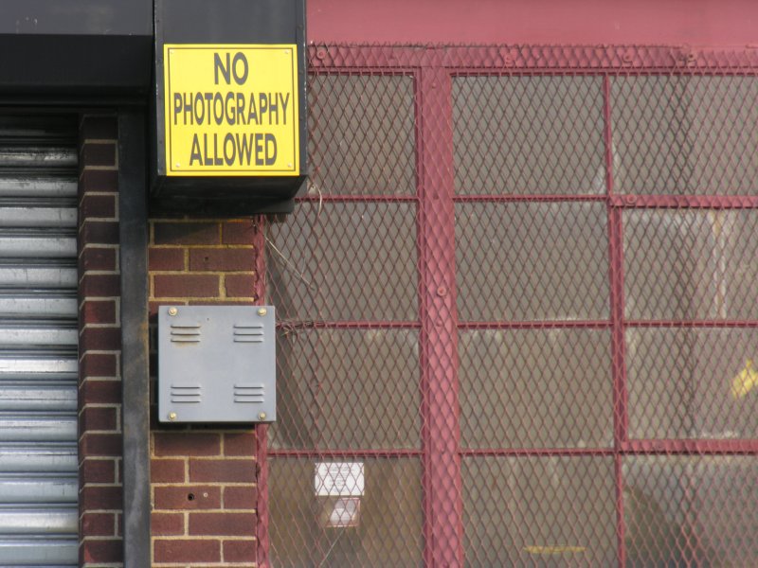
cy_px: 284
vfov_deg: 5.9
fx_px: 5540
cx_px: 379
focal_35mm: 253
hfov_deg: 7.8
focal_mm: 64.5
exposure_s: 1/62.1
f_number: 4.5
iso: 50
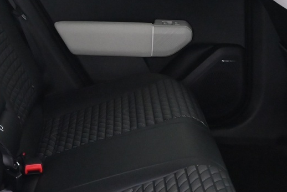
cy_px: 63
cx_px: 106
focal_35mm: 75
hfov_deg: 26.9
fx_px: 598
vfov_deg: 18.2
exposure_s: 1/60
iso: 7200
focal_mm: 24
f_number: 4
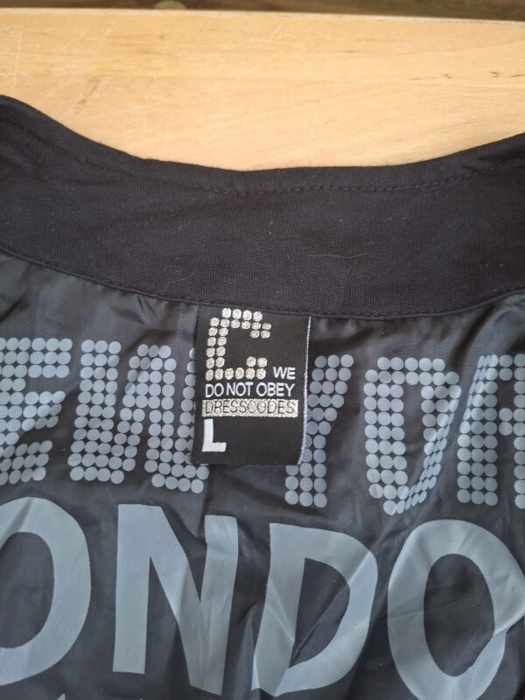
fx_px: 465
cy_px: 350
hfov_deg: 58.9
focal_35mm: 23
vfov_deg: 73.9
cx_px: 262
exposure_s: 1/120
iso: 250
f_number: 1.8
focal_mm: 5.54
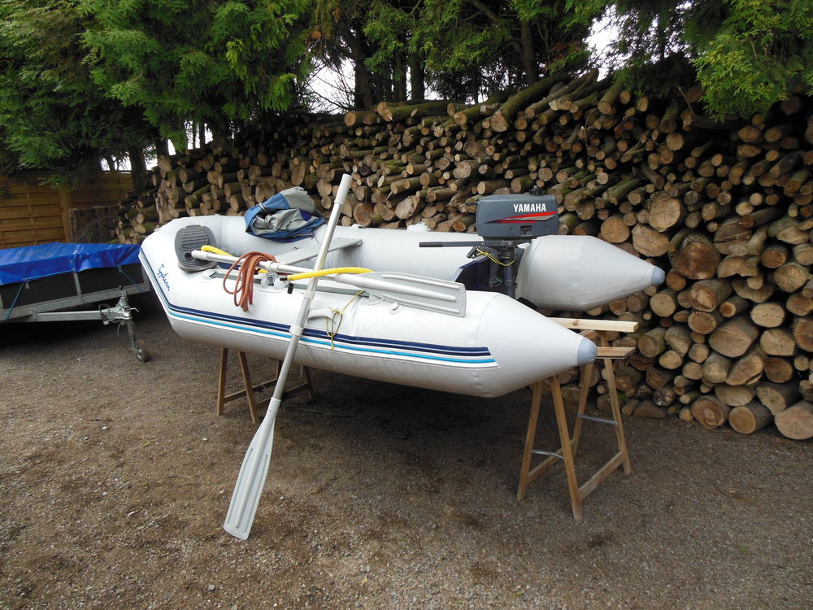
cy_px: 305
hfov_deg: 69.4
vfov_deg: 54.9
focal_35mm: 25
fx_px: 587
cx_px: 406
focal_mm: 4.5
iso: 125
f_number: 3.2
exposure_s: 1/320
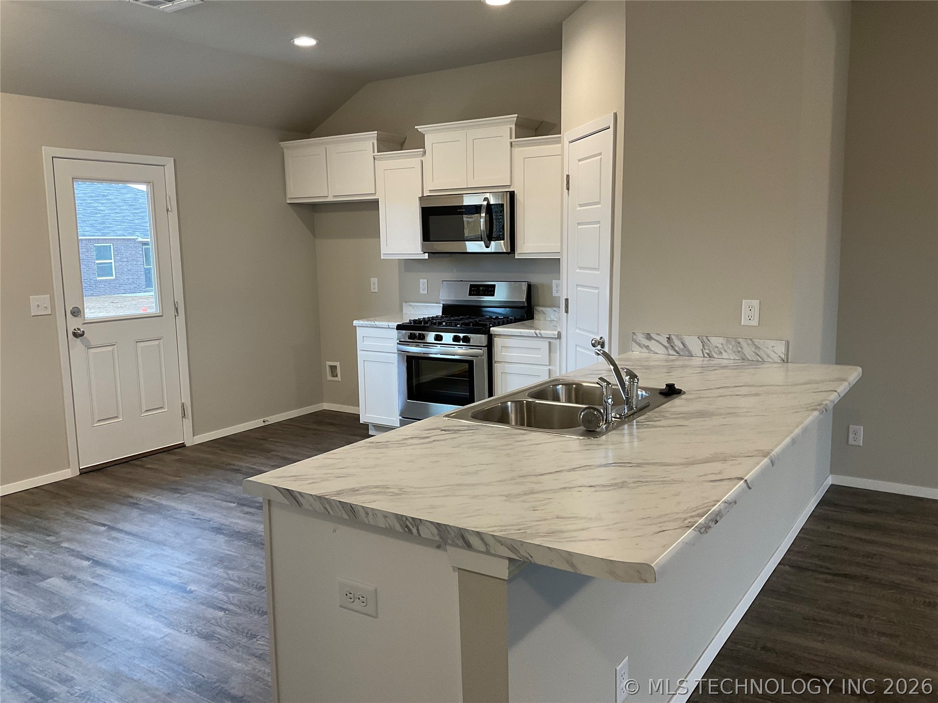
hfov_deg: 61.7
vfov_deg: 48.2
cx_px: 469
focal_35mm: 29
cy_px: 352
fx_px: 786
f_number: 1.8
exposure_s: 1/60
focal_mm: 3
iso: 64
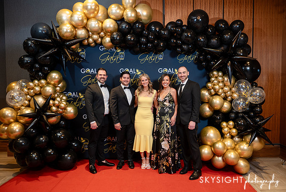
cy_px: 98
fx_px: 231
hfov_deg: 63.4
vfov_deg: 45.0
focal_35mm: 29
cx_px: 148
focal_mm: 28
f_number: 2.8
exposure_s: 1/100
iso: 1000
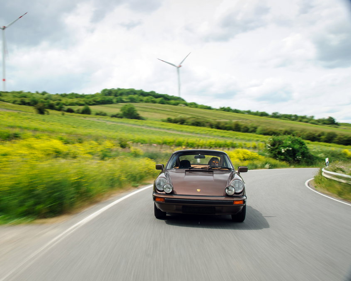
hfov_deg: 52.5
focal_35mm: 34
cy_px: 140
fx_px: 353
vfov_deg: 43.3
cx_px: 139
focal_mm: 20
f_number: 13
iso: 100
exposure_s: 1/25
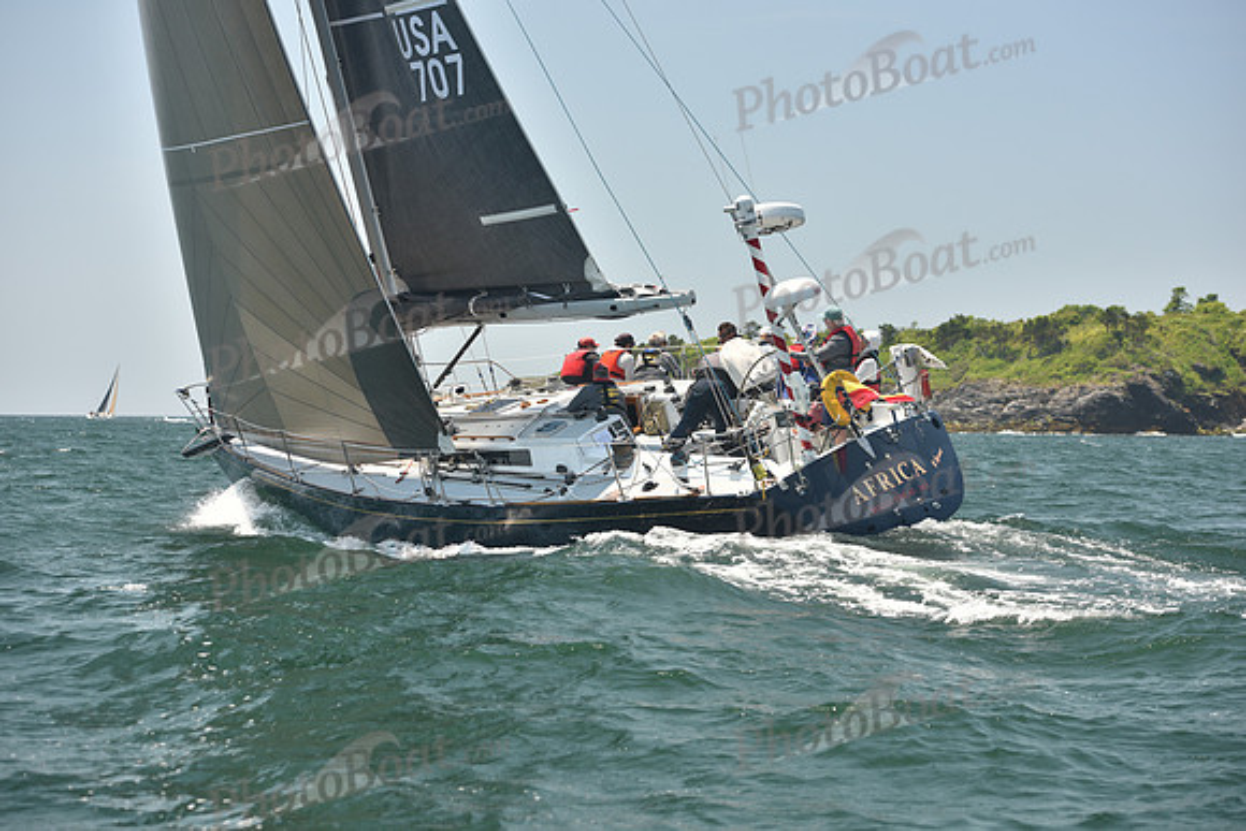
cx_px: 623
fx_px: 2423
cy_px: 416
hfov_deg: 28.8
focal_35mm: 70
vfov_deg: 19.5
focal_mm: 70
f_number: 4.5
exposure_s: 1/640
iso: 250
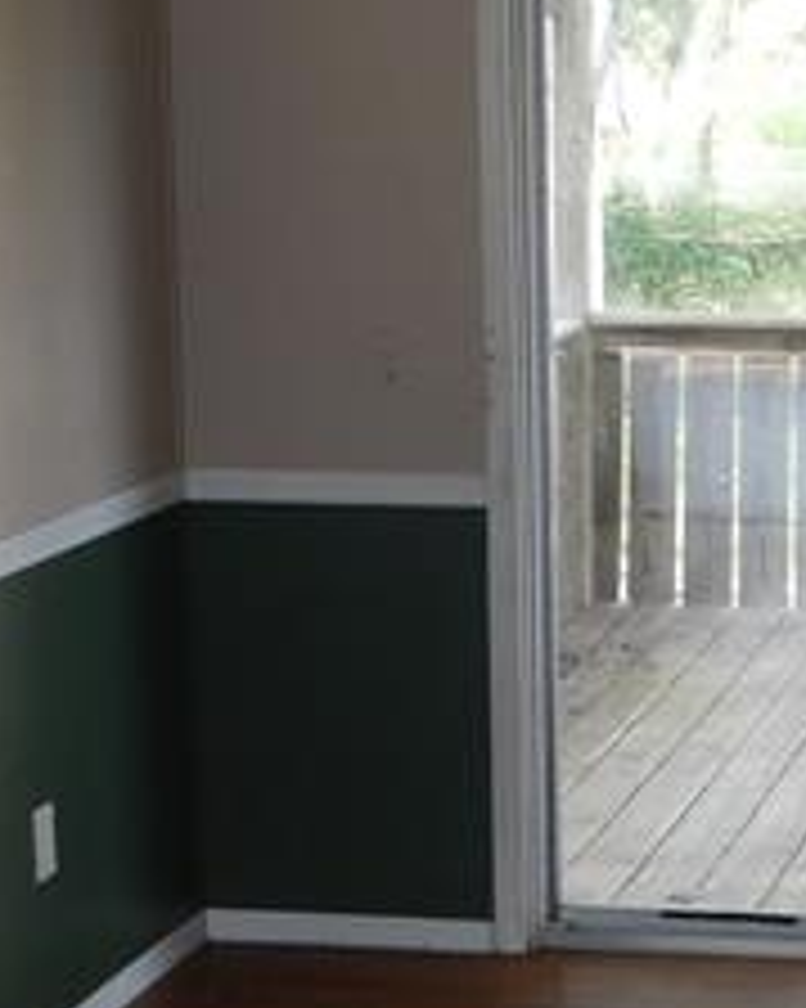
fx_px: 3193
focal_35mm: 107
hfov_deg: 14.2
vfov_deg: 17.9
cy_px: 644
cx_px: 820
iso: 125
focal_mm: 4.3
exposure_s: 1/60
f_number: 2.8
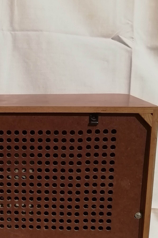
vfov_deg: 31.6
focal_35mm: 63
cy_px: 159
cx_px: -14
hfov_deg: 20.6
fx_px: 415
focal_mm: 3.46
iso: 50
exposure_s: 1/2481
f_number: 2.2
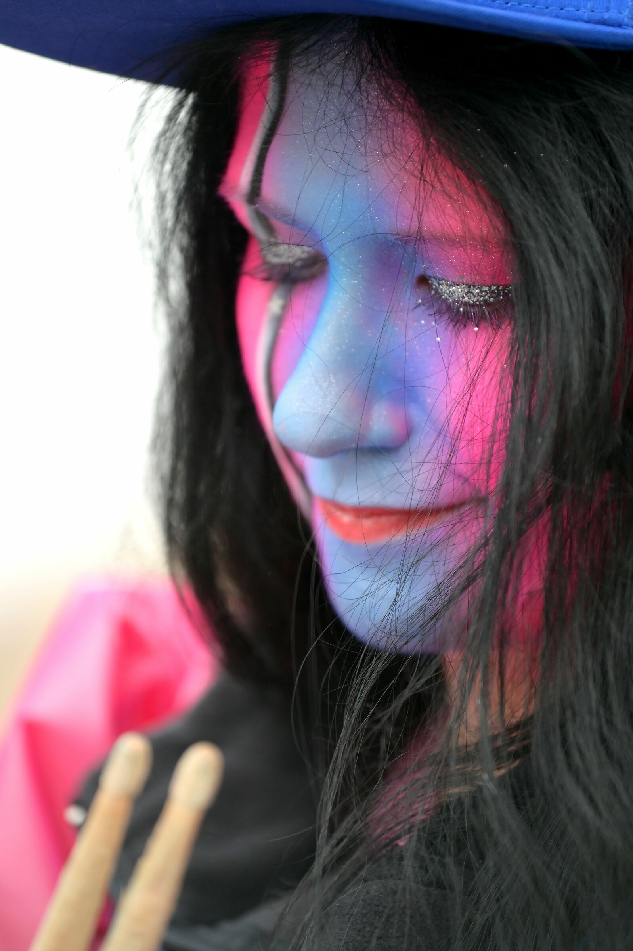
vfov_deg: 10.3
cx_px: 316
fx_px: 5281
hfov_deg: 6.9
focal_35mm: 200
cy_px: 476
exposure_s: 1/800
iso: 1800
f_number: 4
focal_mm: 200
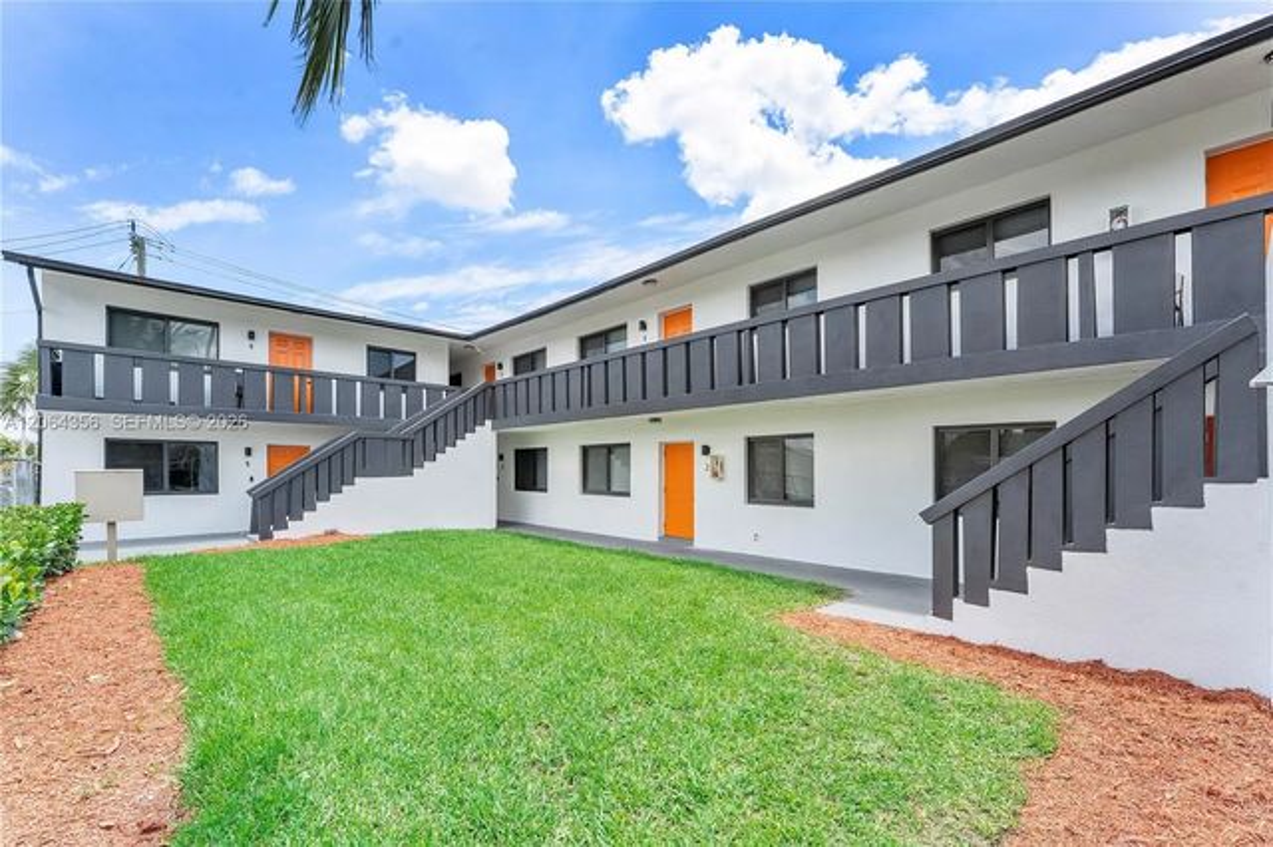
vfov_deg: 81.1
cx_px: 636
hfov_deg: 104.3
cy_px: 424
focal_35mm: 14
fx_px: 495
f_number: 10
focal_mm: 14
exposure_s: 1/640
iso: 500
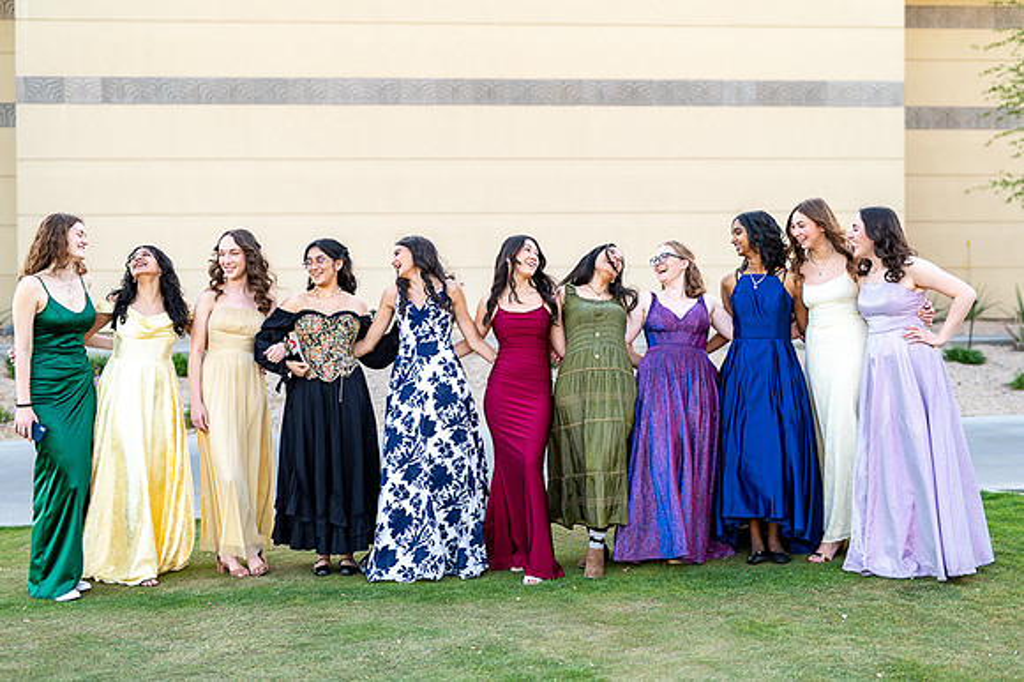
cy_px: 341
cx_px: 512
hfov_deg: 38.2
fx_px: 1478
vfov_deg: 26.0
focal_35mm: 52
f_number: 2
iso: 100
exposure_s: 1/320
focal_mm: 50
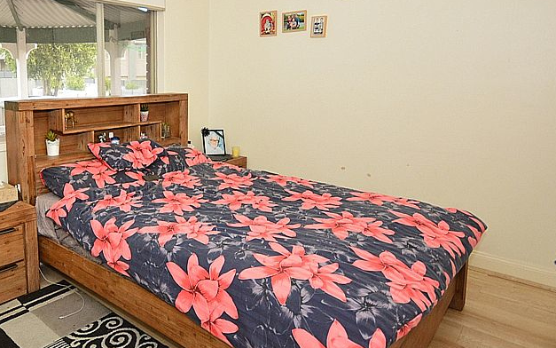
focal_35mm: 25
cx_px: 165
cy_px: 127
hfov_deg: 69.4
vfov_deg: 48.8
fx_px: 379
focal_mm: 10
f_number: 4
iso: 220
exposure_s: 1/60
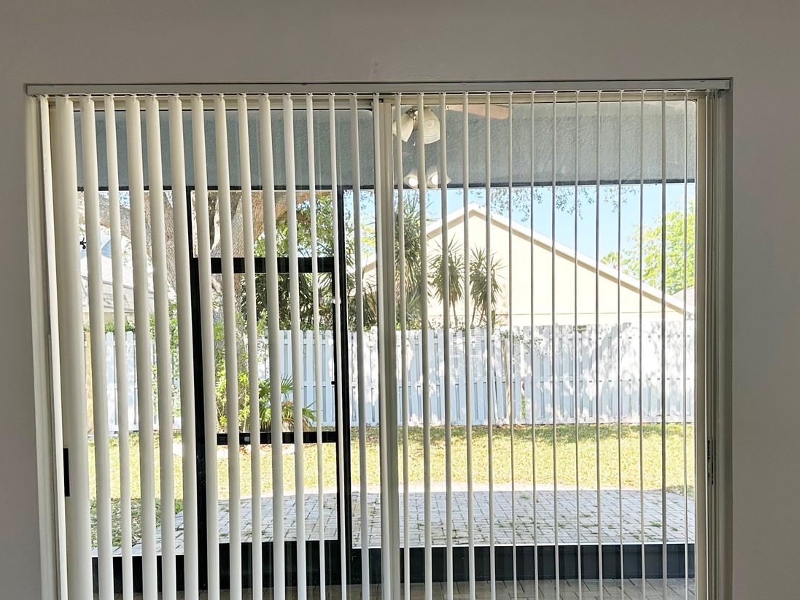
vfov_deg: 40.4
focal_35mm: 35
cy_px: 382
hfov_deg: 52.6
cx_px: 418
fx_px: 809
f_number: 1.78
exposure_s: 1/325
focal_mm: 6.86
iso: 80
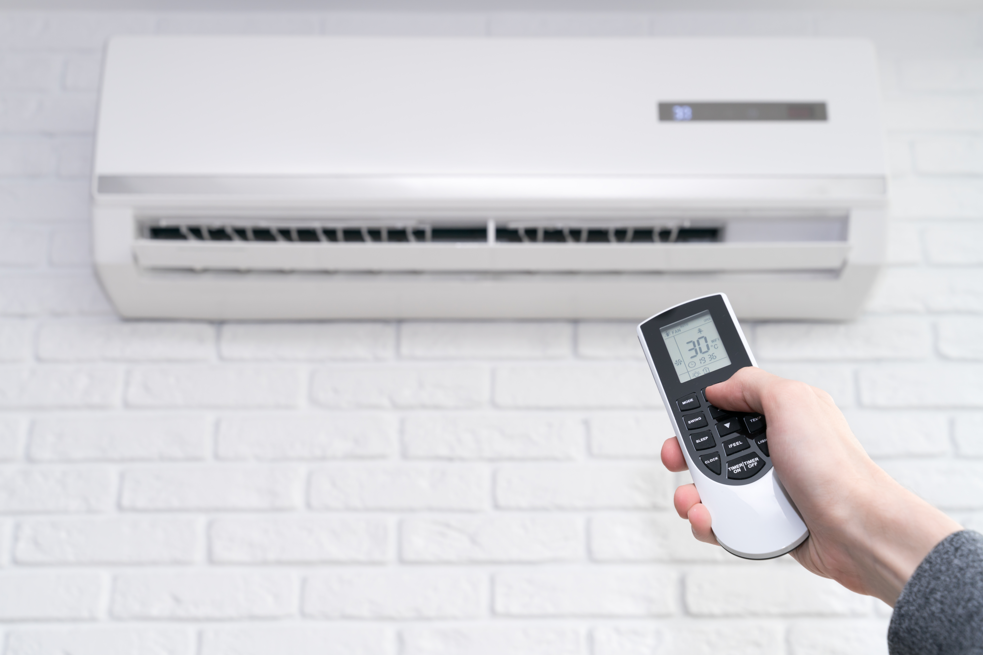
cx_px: 492
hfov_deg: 39.6
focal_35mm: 50
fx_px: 1365
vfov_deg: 27.0
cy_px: 328
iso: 320
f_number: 6.3
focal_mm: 50
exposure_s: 1/100
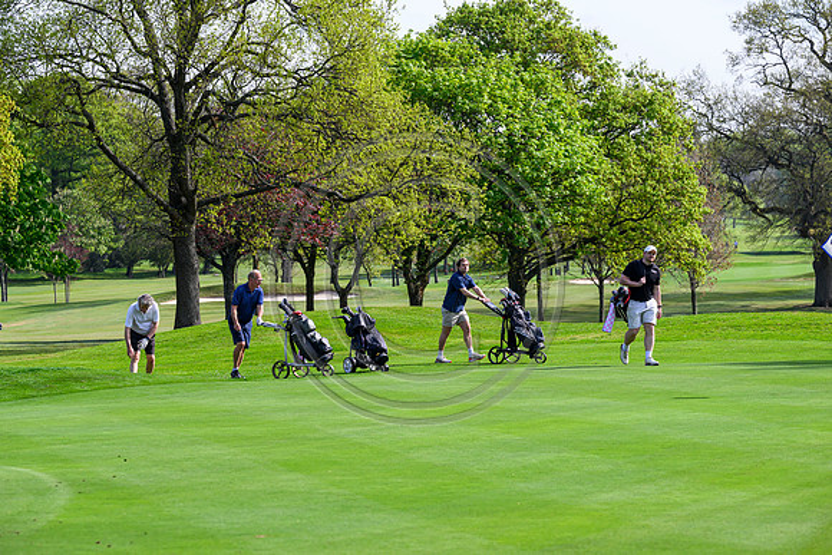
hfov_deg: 17.8
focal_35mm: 115
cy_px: 278
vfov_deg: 11.9
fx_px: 2658
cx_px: 416
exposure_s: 1/1600
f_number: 5
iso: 500
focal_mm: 115
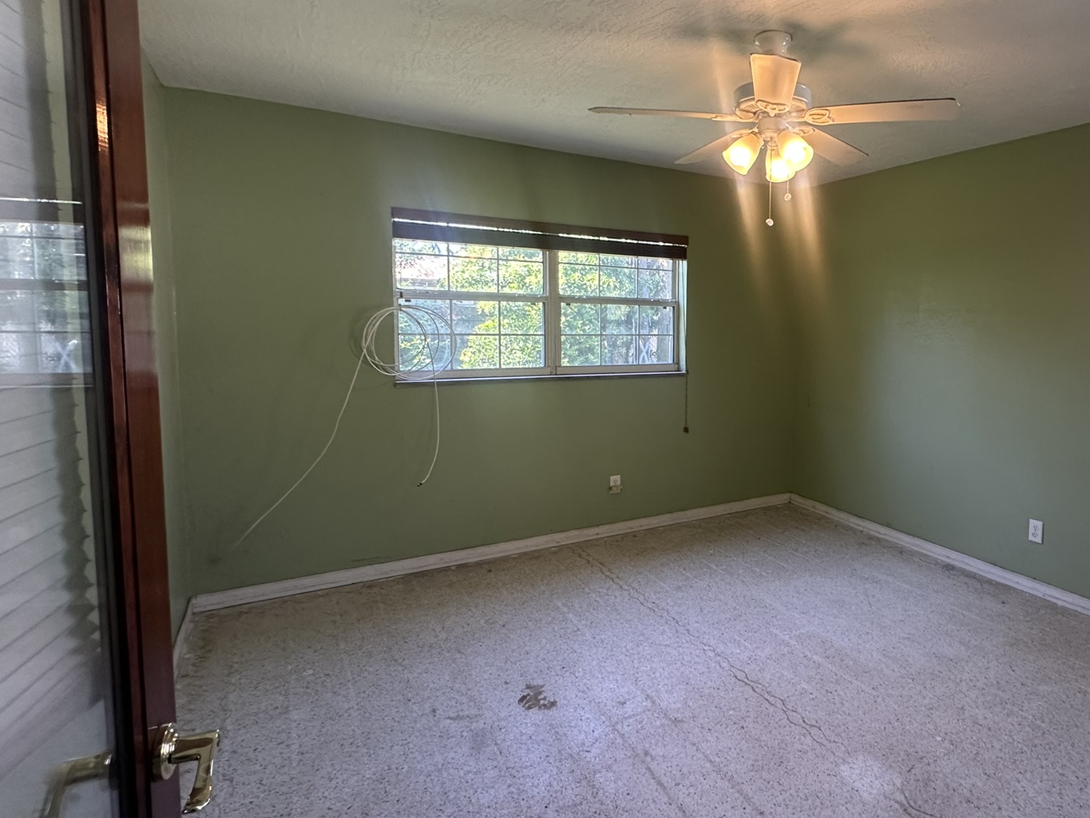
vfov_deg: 63.3
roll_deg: -1.2
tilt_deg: -5.7
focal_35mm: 21
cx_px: 729
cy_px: 372
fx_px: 661
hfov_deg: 76.4
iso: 160
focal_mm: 2.22
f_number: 2.2
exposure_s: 1/120
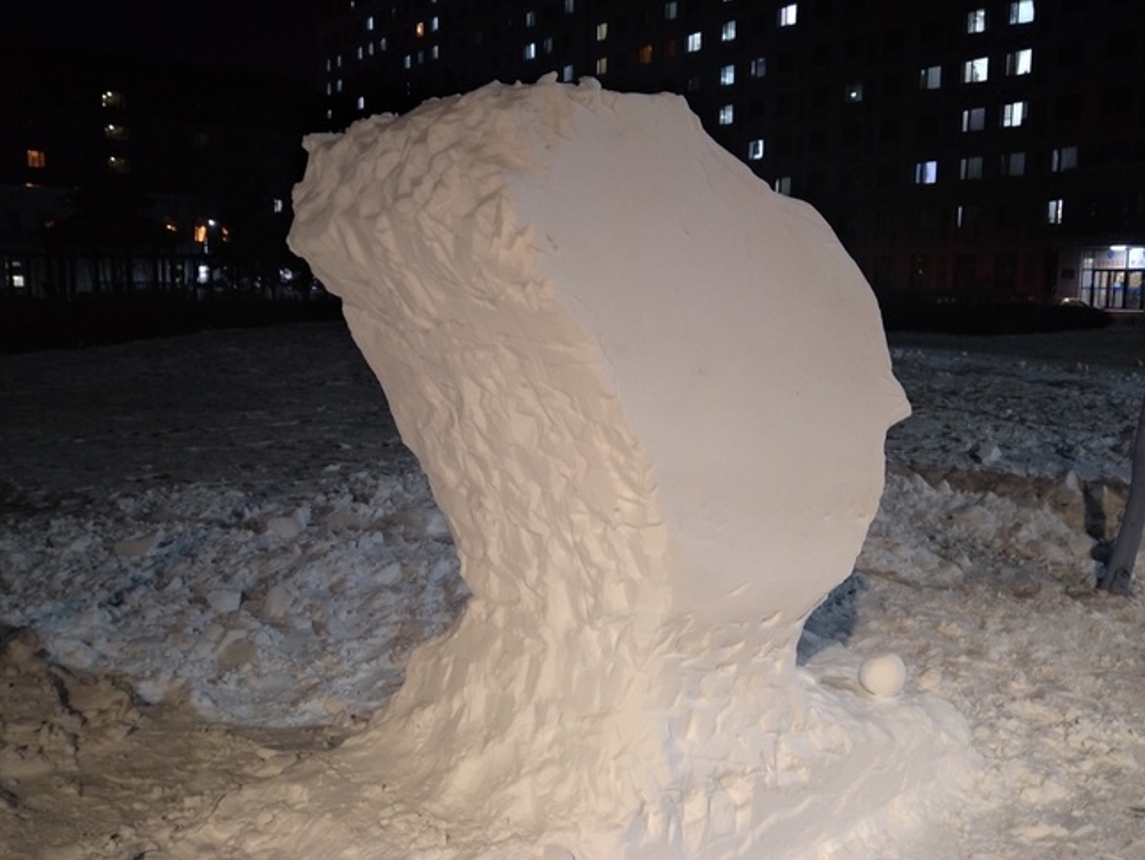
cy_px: 430
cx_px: 565
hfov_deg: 67.3
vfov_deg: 53.1
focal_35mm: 26
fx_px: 860
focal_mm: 4.1
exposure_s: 1/14
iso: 437
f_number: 1.7
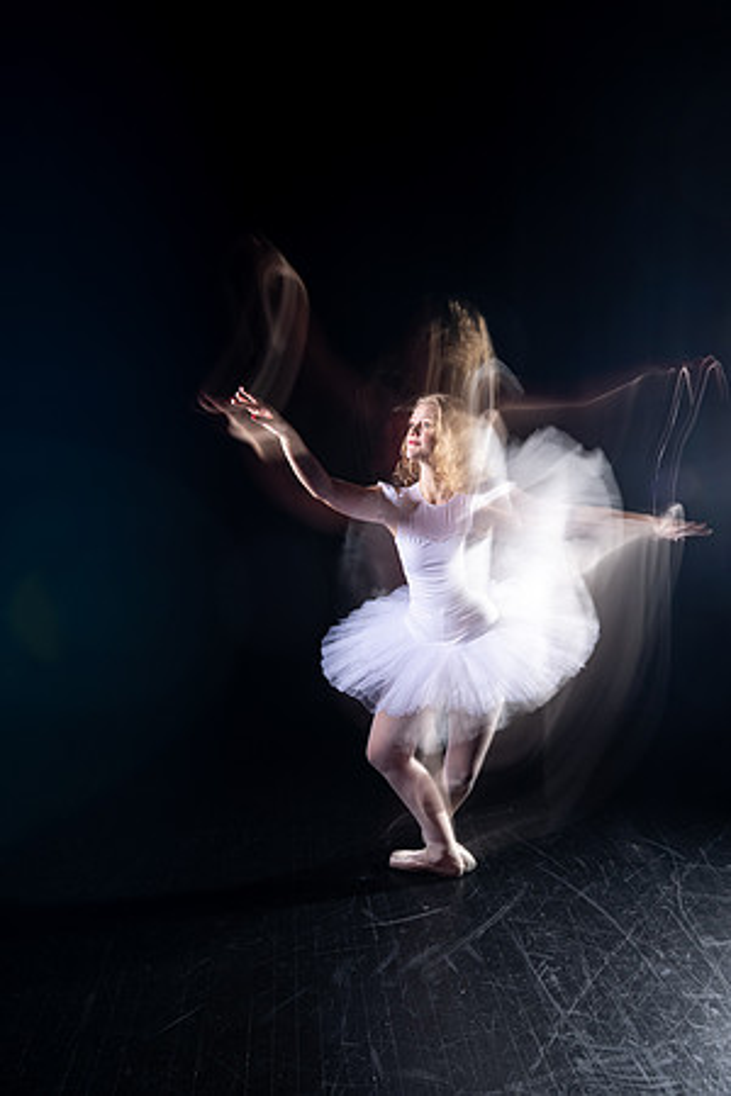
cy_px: 548
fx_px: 731
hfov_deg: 53.1
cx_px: 366
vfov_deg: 73.7
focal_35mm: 24
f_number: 4.5
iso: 100
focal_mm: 24
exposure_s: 1
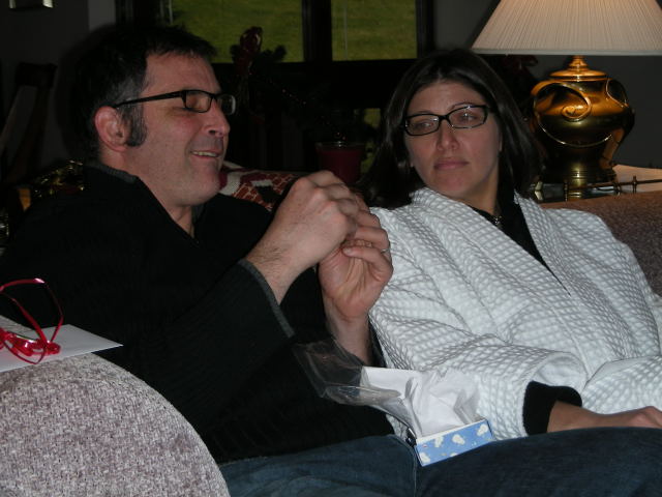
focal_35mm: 87
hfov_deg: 22.5
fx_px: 1664
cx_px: 331
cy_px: 248
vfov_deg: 17.0
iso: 68
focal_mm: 14.6
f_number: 3.5
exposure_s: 1/120
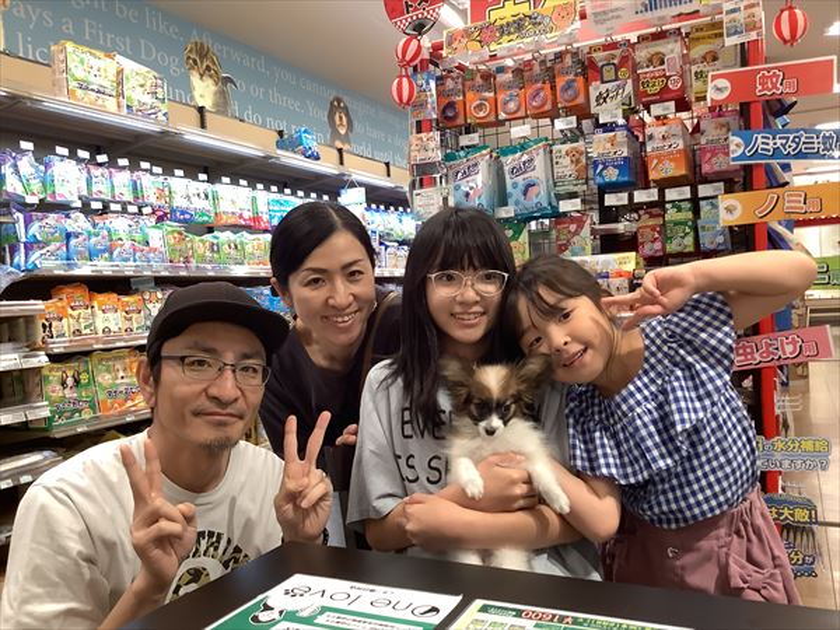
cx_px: 420
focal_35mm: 31
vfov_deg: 45.4
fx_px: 752
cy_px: 315
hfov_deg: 58.4
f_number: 2.4
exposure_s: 1/60
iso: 200
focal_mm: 3.3
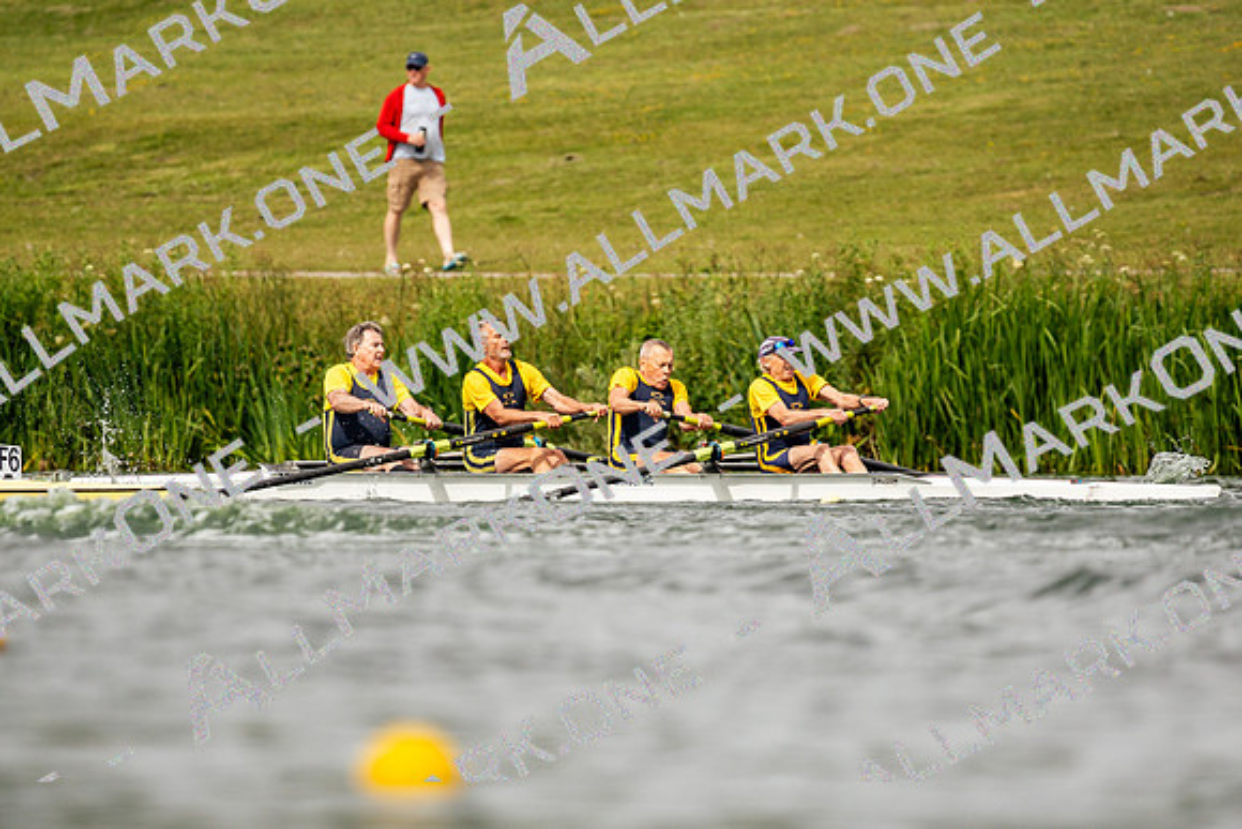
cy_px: 414
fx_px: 31056
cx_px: 621
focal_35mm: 900
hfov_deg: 2.3
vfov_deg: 1.5
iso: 250
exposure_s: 1/2000
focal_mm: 600
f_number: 6.3
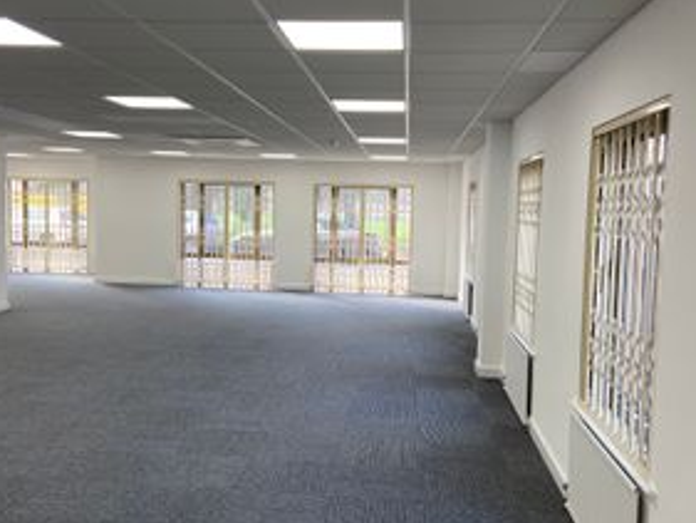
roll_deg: -0.6
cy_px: 268
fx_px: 744
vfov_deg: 38.7
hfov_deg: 50.1
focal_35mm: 37
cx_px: 324
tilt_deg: -5.6
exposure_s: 1/100
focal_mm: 4.25
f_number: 1.8
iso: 50
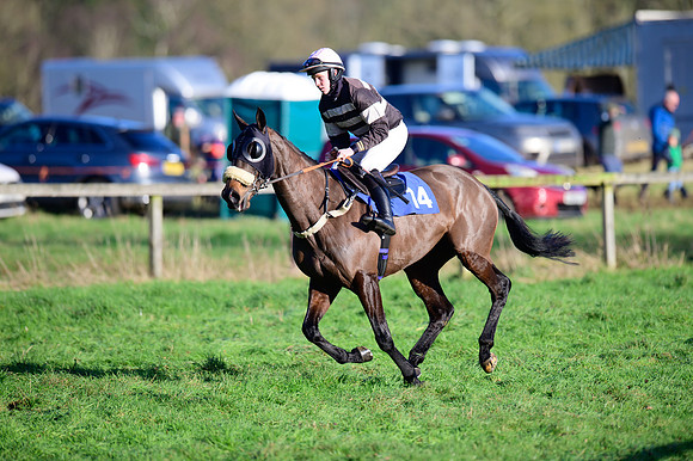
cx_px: 346
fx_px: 7695
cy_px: 230
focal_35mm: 400
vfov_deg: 3.4
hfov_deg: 5.2
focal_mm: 400
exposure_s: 1/2000
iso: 400
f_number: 5
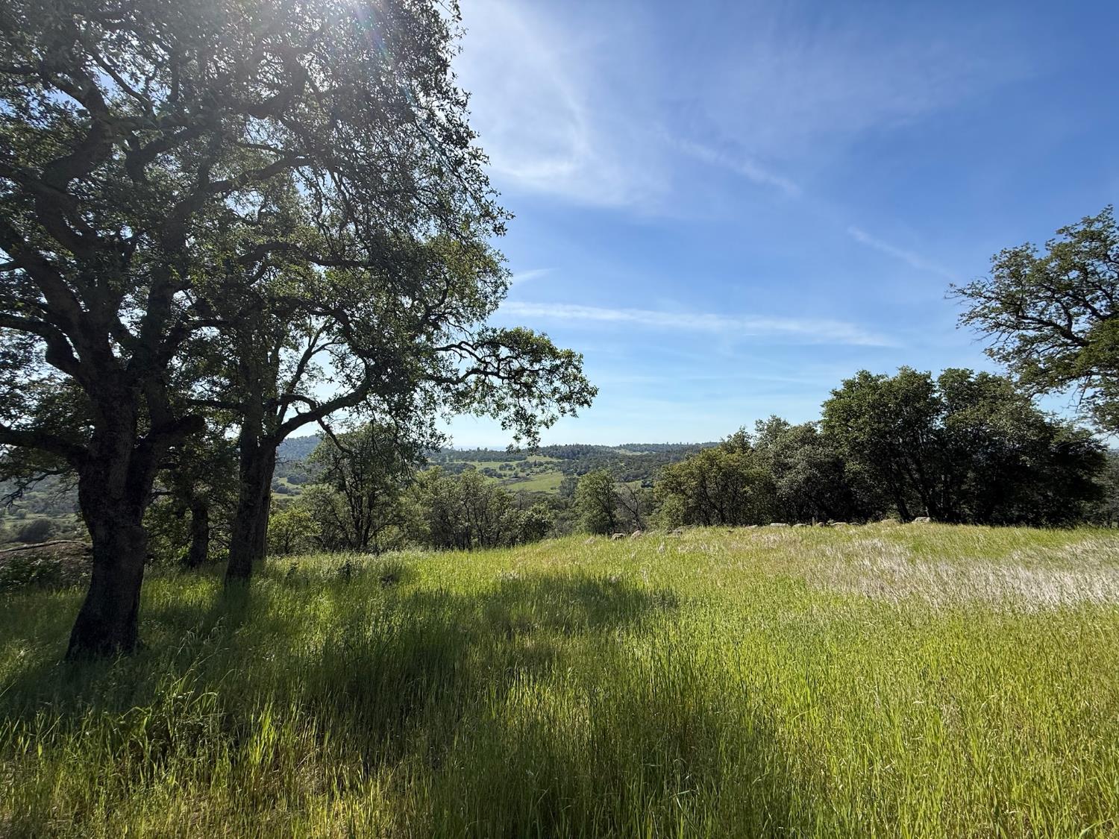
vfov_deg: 85.7
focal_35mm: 14
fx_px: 453
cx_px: 560
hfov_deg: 102.1
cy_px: 420
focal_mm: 2.22
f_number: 2.2
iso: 50
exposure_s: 1/2976
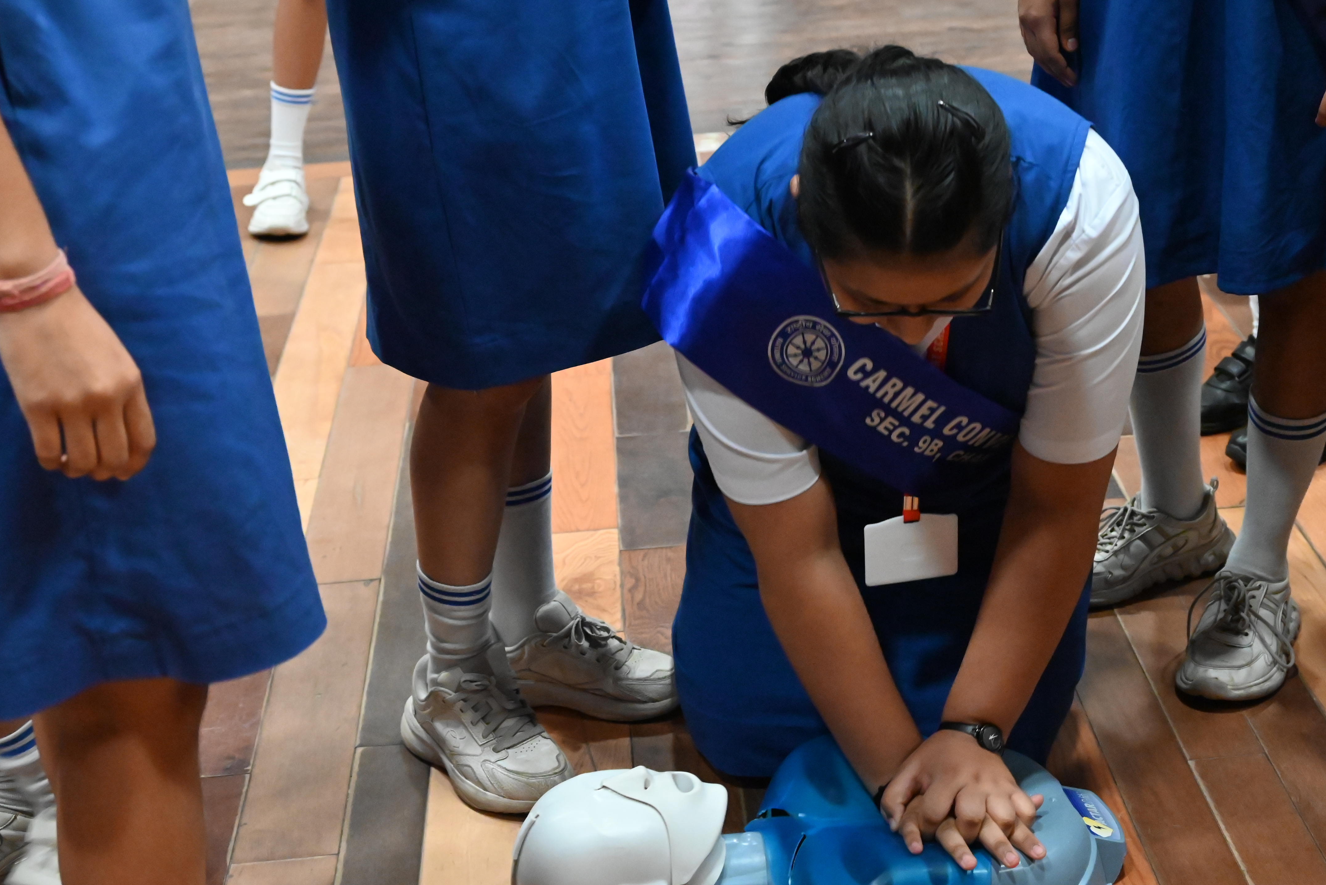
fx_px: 2174
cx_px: 811
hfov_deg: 33.8
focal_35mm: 59
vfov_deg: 23.0
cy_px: 500
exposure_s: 1/60
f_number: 5.3
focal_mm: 42
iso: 10000
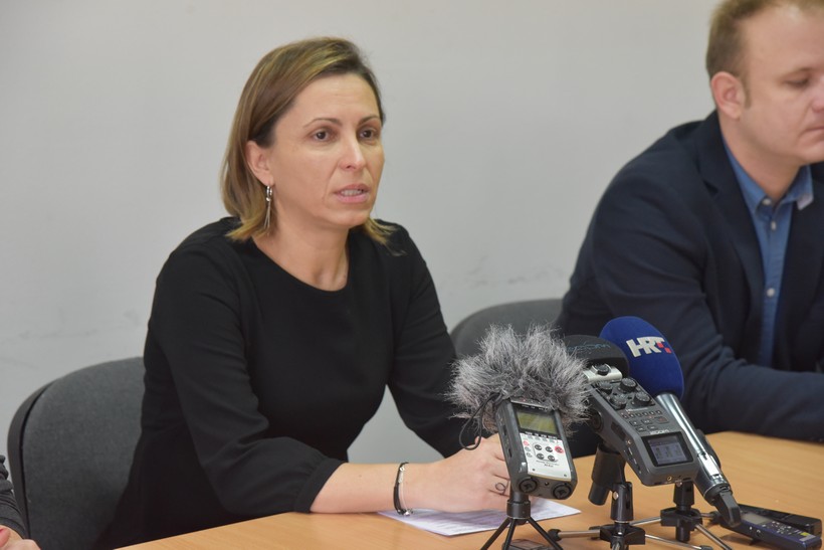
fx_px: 2404
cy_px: 275
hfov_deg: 19.5
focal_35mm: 105
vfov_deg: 13.0
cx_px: 412
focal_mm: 105
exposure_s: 1/125
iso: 5000
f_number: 5.6
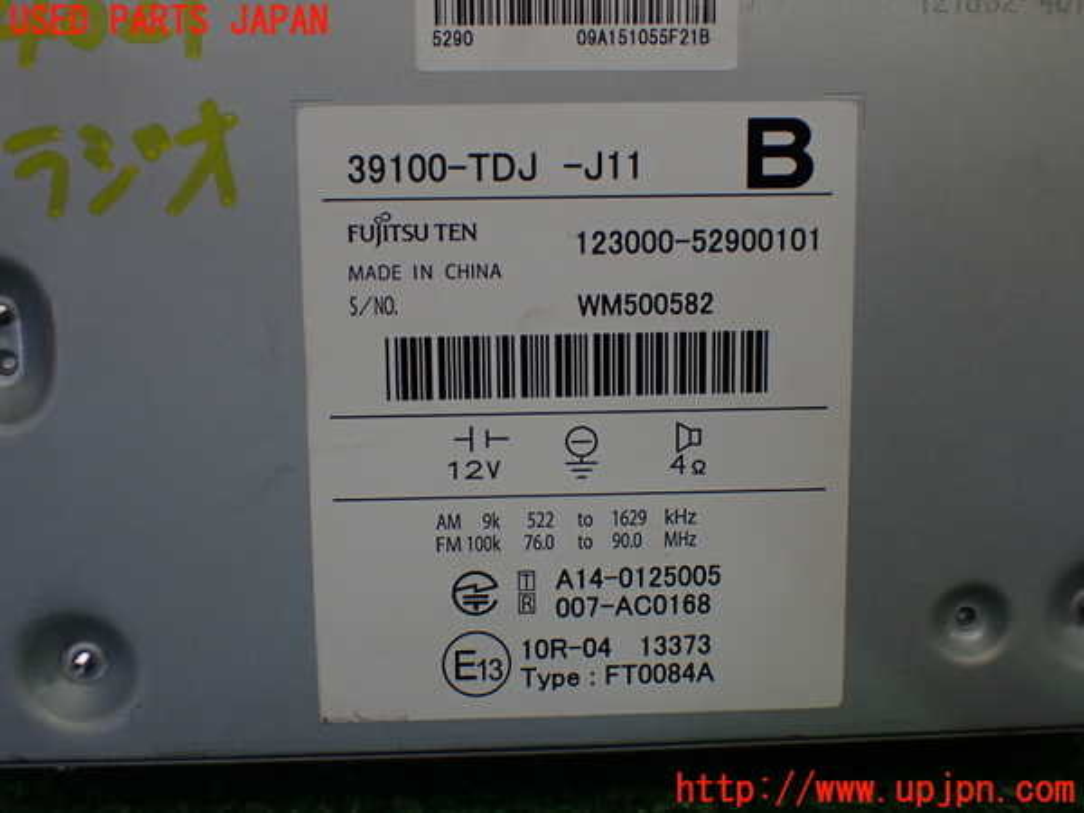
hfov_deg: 42.9
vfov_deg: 32.9
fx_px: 1378
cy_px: 406
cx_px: 542
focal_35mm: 44
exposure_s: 1/160
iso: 250
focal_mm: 7.84
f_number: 2.9
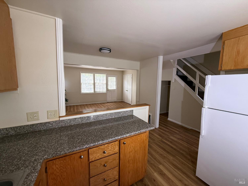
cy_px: 93
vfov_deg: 85.7
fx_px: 100
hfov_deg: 102.1
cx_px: 124
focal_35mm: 14
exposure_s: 1/99
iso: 160
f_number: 2.2
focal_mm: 2.22
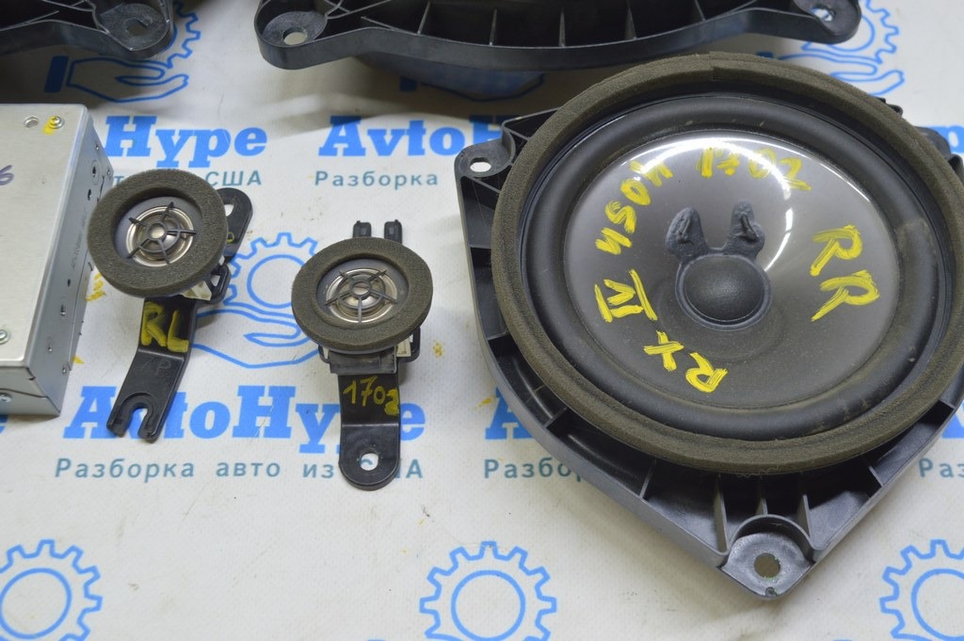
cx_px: 482
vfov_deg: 28.9
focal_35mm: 46
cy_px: 320
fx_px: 1244
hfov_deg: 42.4
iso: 400
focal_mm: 31
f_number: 5.6
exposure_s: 1/20
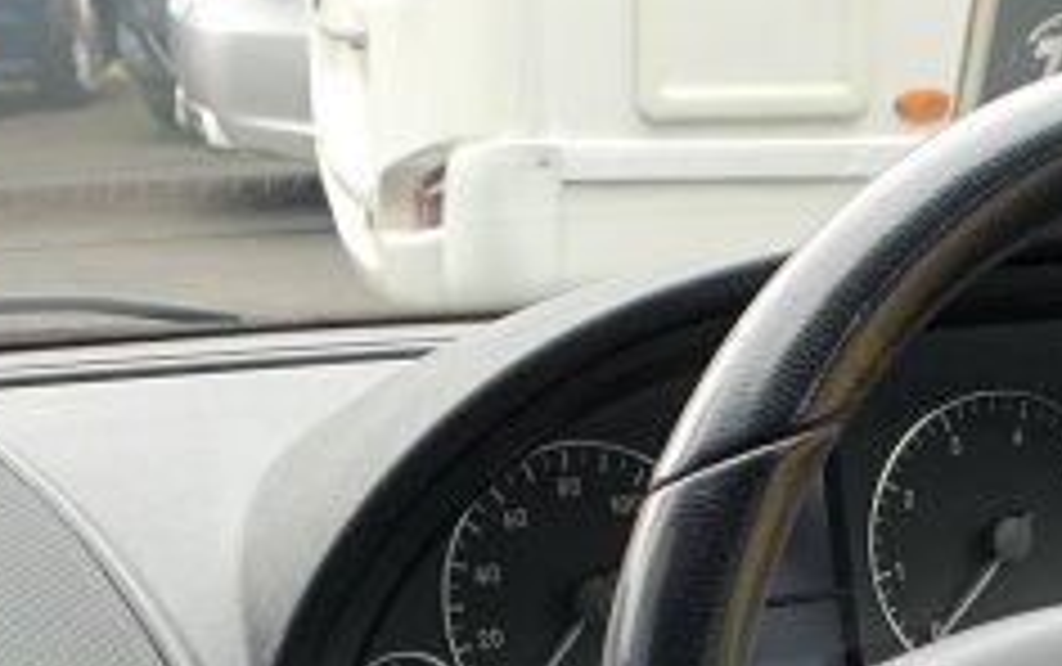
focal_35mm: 105
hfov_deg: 19.8
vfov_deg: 11.0
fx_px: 3042
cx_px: 518
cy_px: 1469
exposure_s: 1/72
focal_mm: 4.25
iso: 100
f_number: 1.8
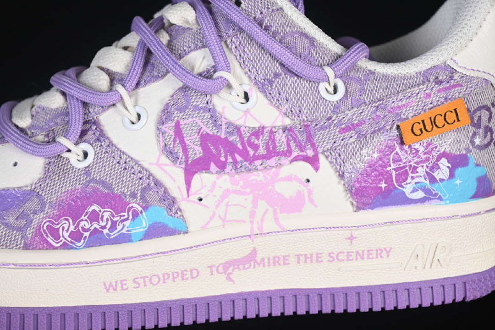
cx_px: 248
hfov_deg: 27.0
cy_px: 165
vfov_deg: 18.2
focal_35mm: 75
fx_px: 1031
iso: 160
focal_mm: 50
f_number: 7.1
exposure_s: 1/80
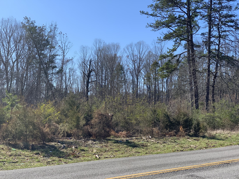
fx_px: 359
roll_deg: -1.9
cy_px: 90
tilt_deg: +3.9
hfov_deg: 36.8
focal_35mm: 52
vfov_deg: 28.0
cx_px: 120
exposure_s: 1/826
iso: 16
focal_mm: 6
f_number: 2.4
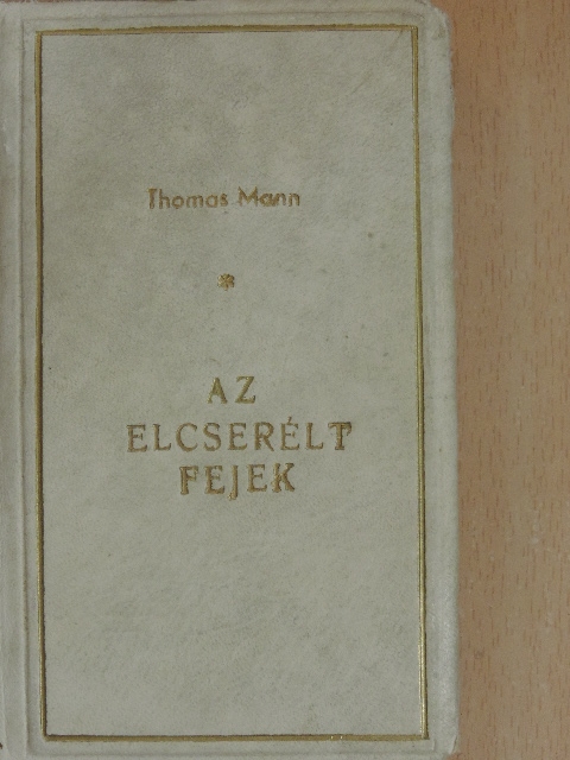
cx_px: 285
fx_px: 1866
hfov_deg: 17.4
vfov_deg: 23.0
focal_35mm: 85
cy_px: 380
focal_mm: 15.1
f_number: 6.3
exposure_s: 1/25
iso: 560
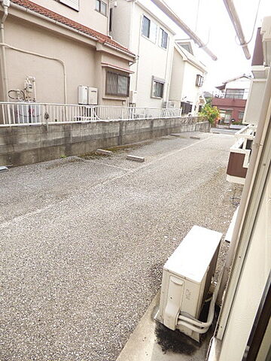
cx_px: 136
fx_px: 209
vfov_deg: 81.7
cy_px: 180
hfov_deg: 66.0
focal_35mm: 20
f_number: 2.8
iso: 100
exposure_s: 1/250
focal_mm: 3.58
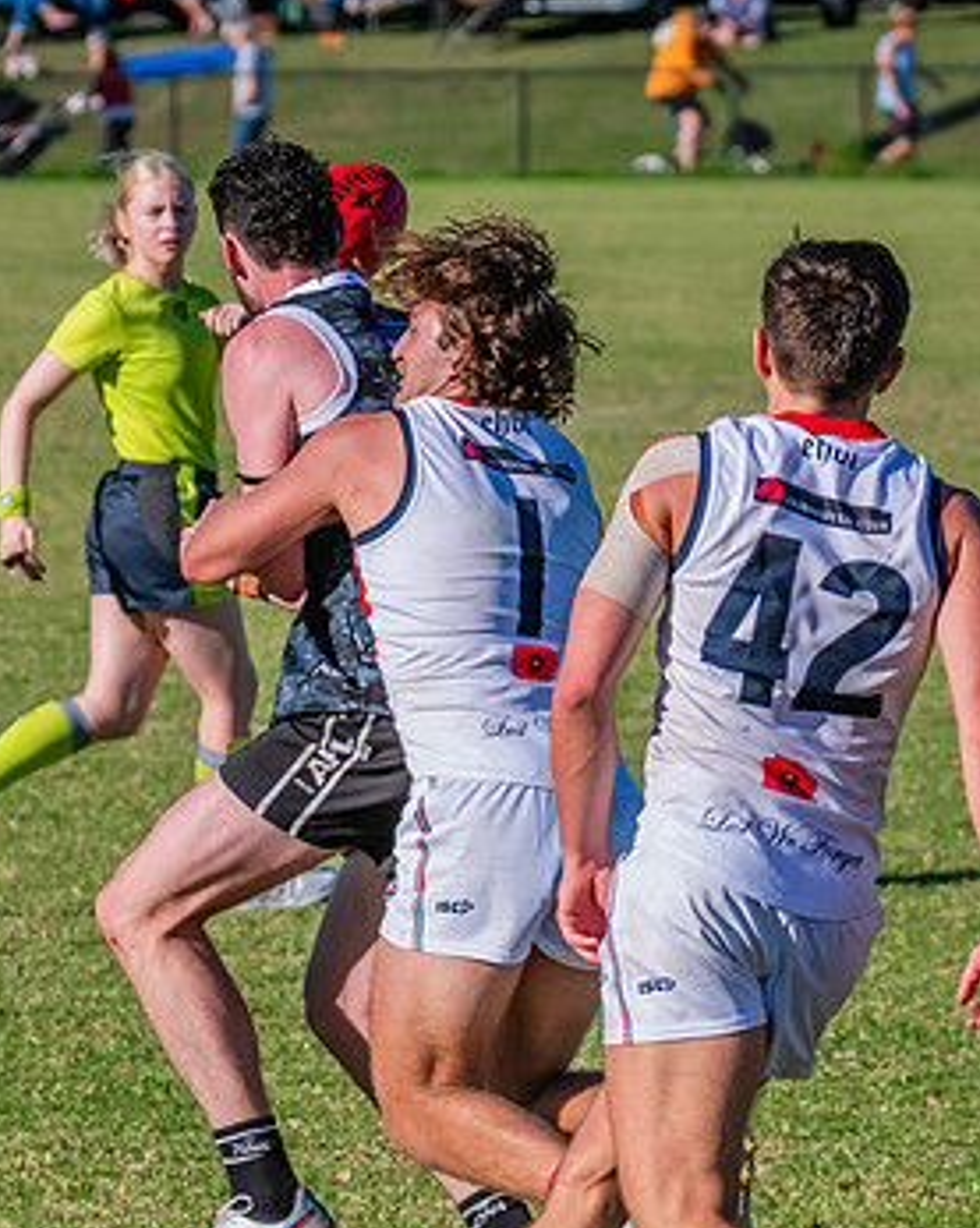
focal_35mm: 447
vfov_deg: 4.3
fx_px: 16228
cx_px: 483
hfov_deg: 3.5
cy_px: 772
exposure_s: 1/1600
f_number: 9
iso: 800
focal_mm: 240
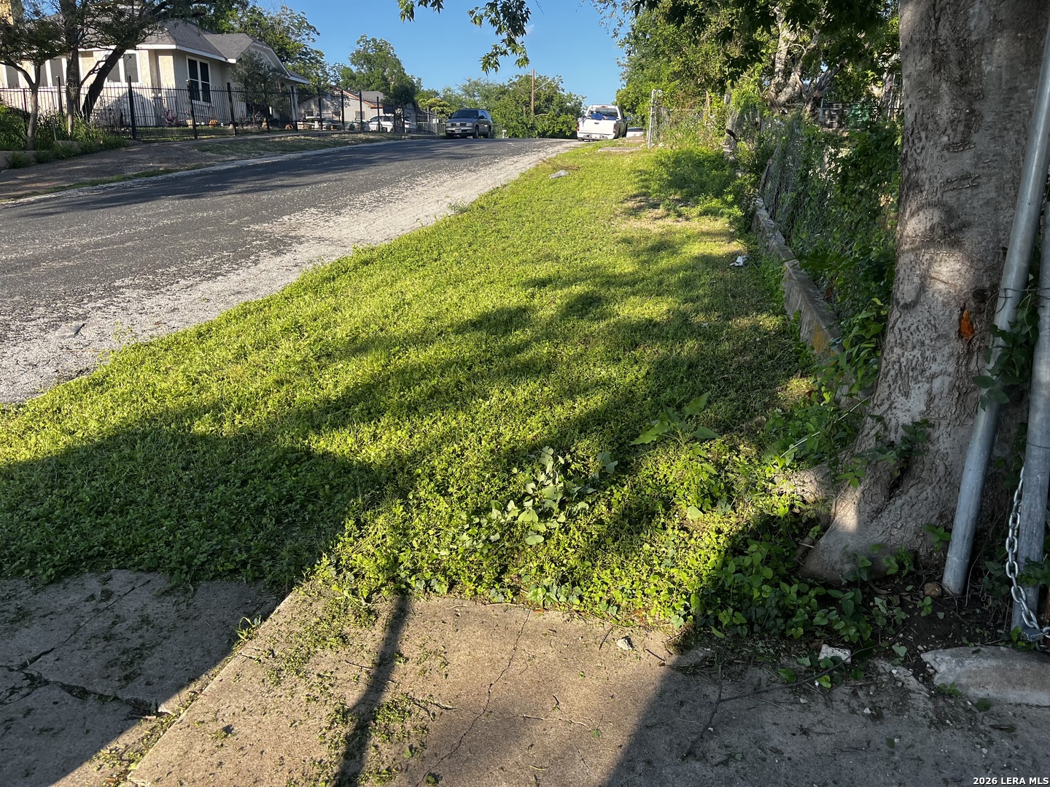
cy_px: 394
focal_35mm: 26
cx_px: 525
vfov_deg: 53.1
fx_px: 789
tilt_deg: -11.6
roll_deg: -1.5
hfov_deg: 67.3
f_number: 1.6
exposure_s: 1/913
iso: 50
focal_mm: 5.1
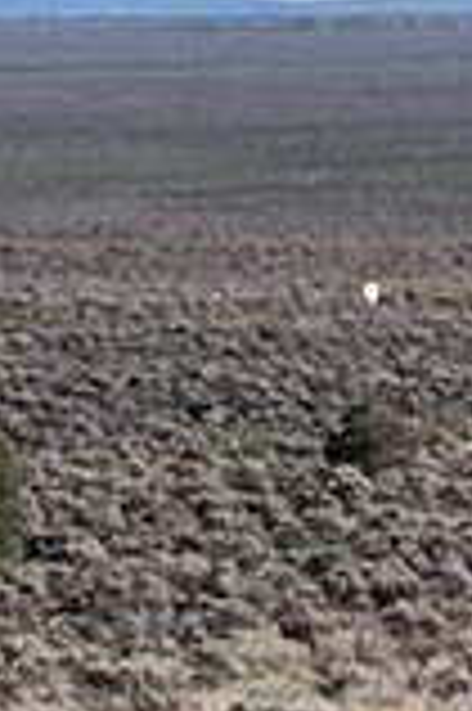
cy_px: 360
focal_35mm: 505
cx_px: 1501
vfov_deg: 4.1
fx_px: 9953
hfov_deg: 2.7
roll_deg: +0.7
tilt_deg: -2.9
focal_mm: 6.76
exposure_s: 1/4310
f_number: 1.78
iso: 64
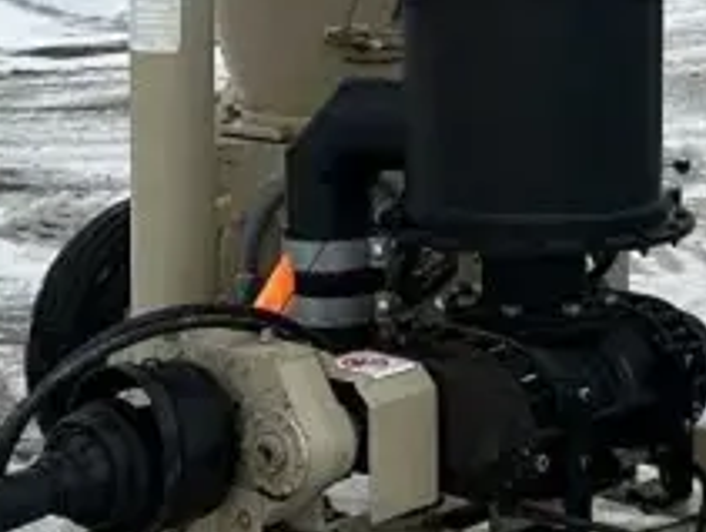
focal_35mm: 109
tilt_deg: -13.1
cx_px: 231
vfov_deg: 13.6
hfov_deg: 18.0
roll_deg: -3.0
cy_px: 197
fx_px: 2227
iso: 80
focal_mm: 6.86
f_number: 1.78
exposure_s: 1/3058
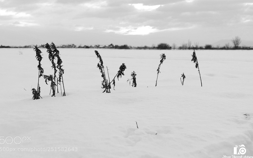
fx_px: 324
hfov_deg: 42.7
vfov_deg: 27.4
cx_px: 124
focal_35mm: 47
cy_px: 72
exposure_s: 1/320
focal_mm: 15.5
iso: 125
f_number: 3.2
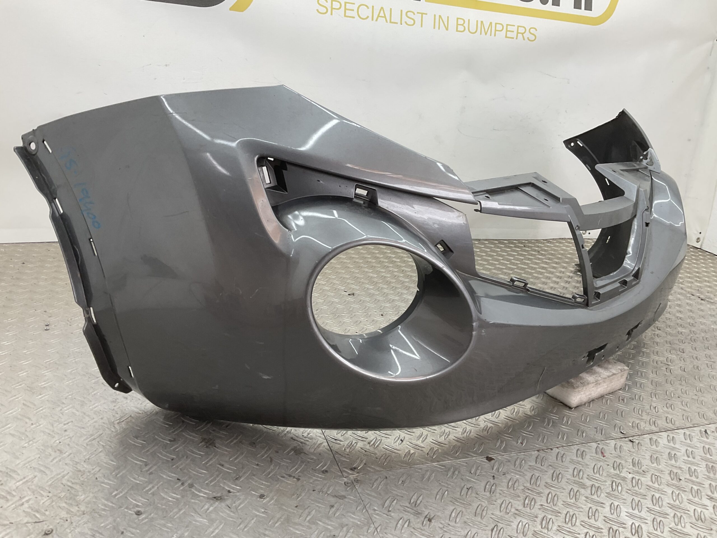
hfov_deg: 61.7
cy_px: 269
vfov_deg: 48.2
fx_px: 601
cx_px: 358
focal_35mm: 29
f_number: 1.8
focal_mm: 3
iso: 25
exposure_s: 1/100
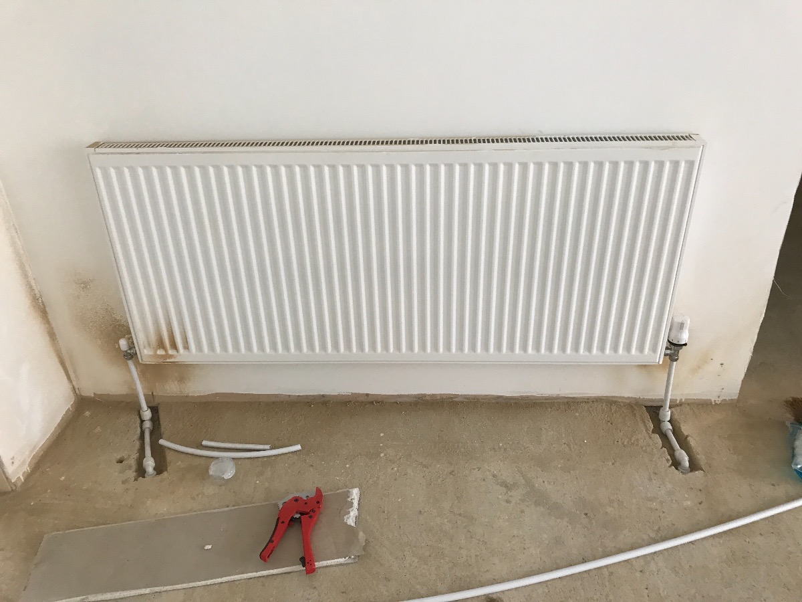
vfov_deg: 49.7
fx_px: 649
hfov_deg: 63.4
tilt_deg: -29.8
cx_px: 401
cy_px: 301
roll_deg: +1.3
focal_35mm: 28
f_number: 1.8
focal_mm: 3.99
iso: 40
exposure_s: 1/20
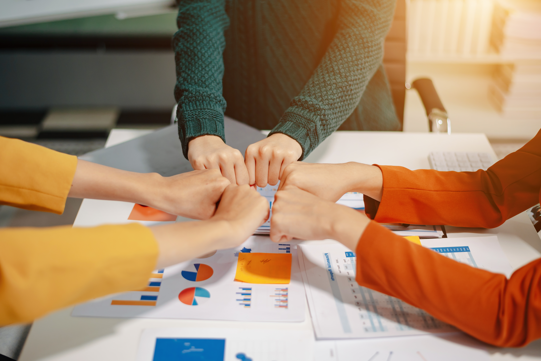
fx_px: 752
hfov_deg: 39.6
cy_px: 180
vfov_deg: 27.0
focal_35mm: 50
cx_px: 270
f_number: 2
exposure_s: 1/500
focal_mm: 50
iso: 250
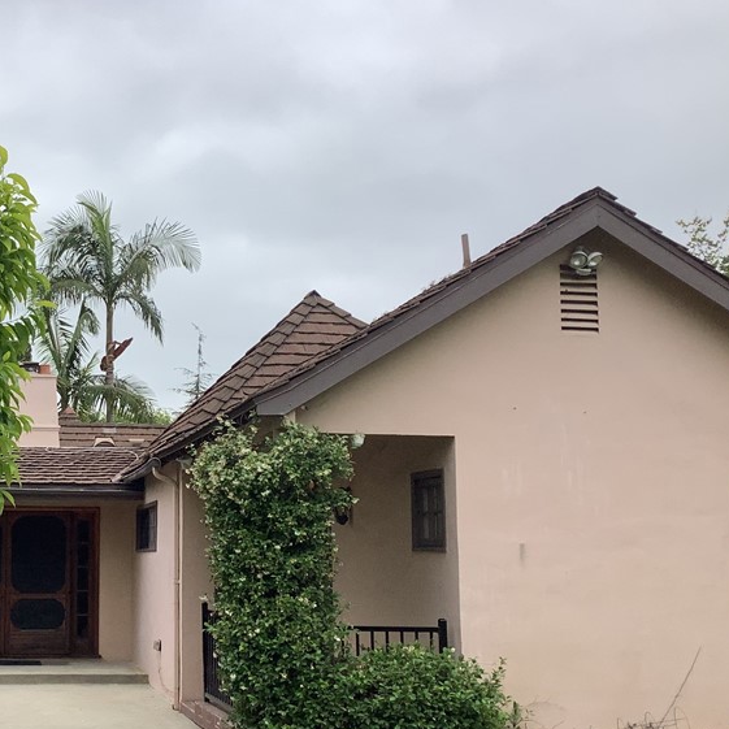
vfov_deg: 34.0
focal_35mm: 50
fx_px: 1191
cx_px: 82
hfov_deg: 32.4
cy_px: 413
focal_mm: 3.3
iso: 25
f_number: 2.4
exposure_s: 1/1404
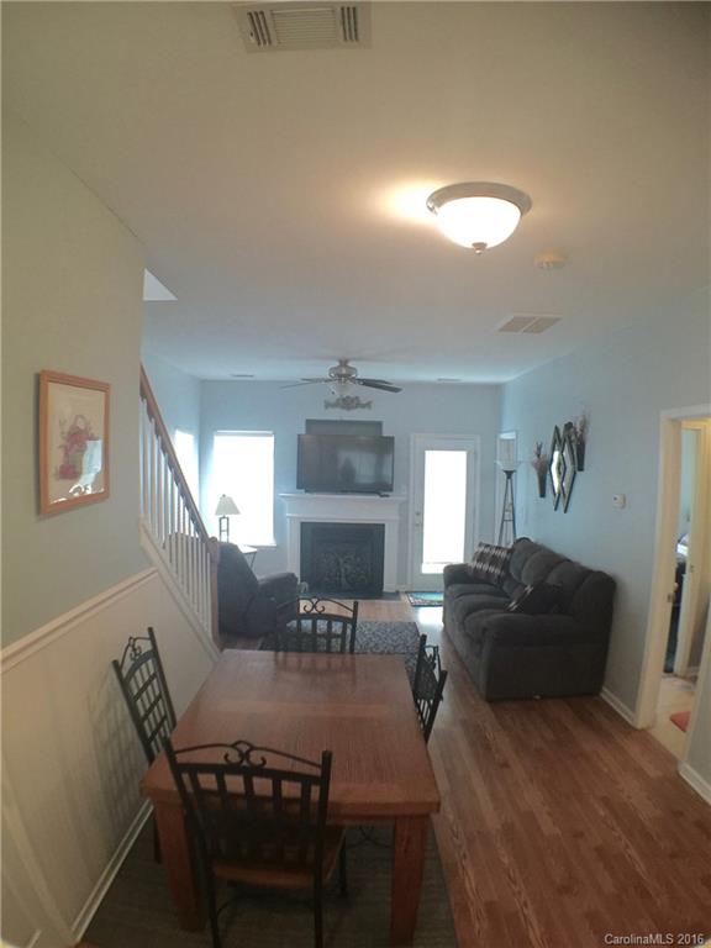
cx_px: 356
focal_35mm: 29
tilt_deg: -1.2
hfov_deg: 48.2
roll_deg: -1.1
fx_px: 794
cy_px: 474
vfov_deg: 61.7
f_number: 2.2
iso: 100
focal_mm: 4.15
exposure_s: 1/15
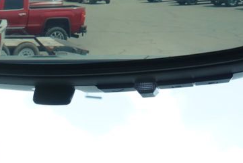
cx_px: 23
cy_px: -17
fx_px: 604
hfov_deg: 22.2
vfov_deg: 14.9
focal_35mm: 89
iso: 100
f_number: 5.6
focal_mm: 21
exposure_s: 1/125
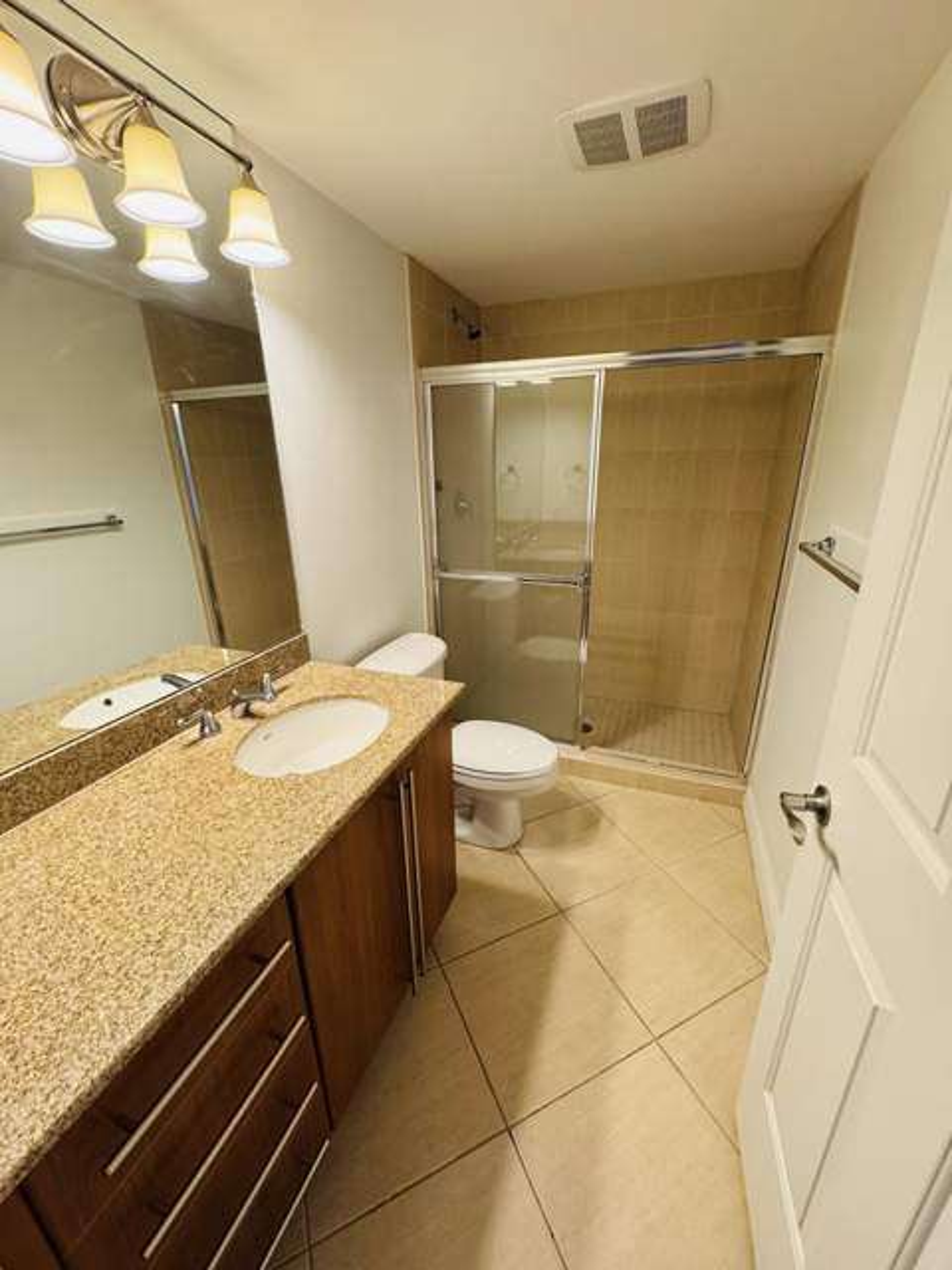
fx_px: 513
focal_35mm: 14
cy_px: 635
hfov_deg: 85.7
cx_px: 476
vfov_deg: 102.1
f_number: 2.2
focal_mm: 2.22
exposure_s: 1/120
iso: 250
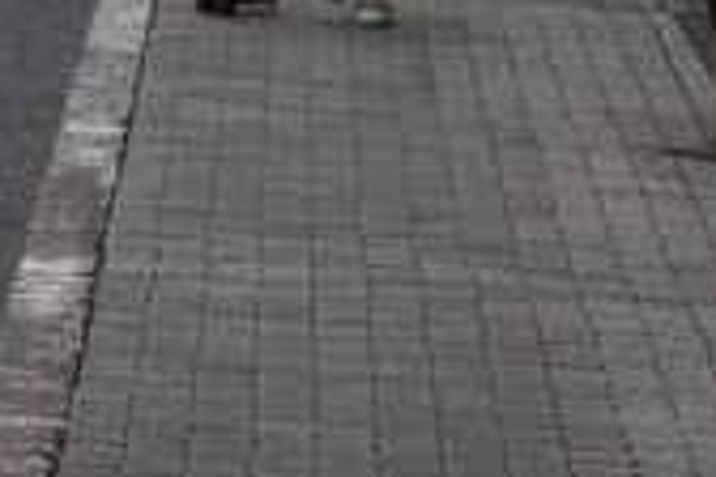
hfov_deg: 3.5
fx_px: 11725
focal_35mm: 590
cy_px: -1129
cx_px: -418
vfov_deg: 2.3
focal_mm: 55
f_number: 5.6
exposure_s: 1/800
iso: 800
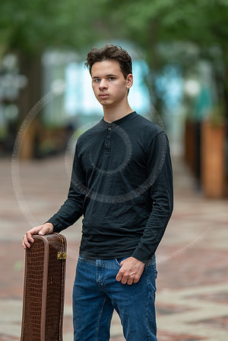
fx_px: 1206
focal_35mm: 127
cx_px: 114
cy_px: 170
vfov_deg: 16.1
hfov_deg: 10.8
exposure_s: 1/400
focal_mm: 85
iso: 250
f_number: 1.2
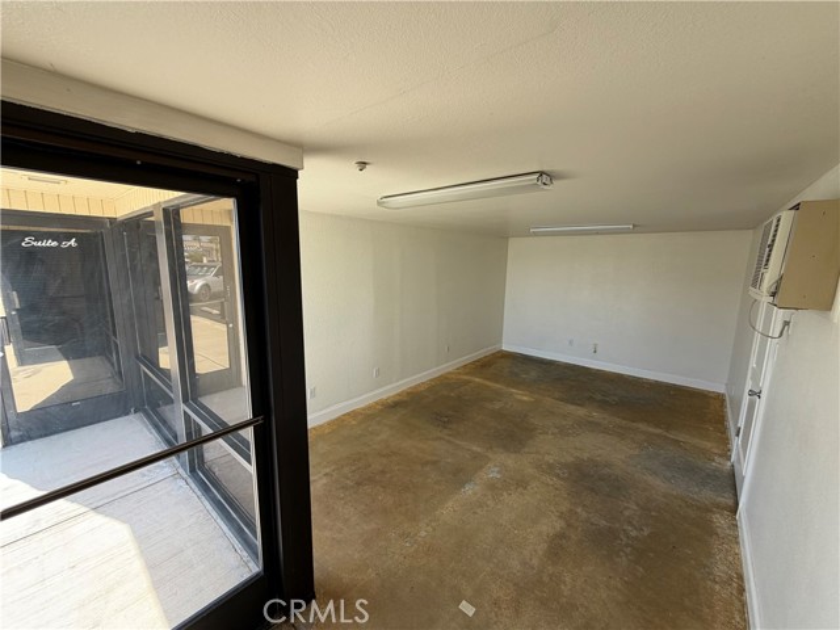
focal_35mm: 14
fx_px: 340
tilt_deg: -10.1
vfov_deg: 85.7
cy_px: 315
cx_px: 420
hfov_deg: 102.1
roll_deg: -0.1
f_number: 2.2
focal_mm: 2.22
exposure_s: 1/121
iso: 64
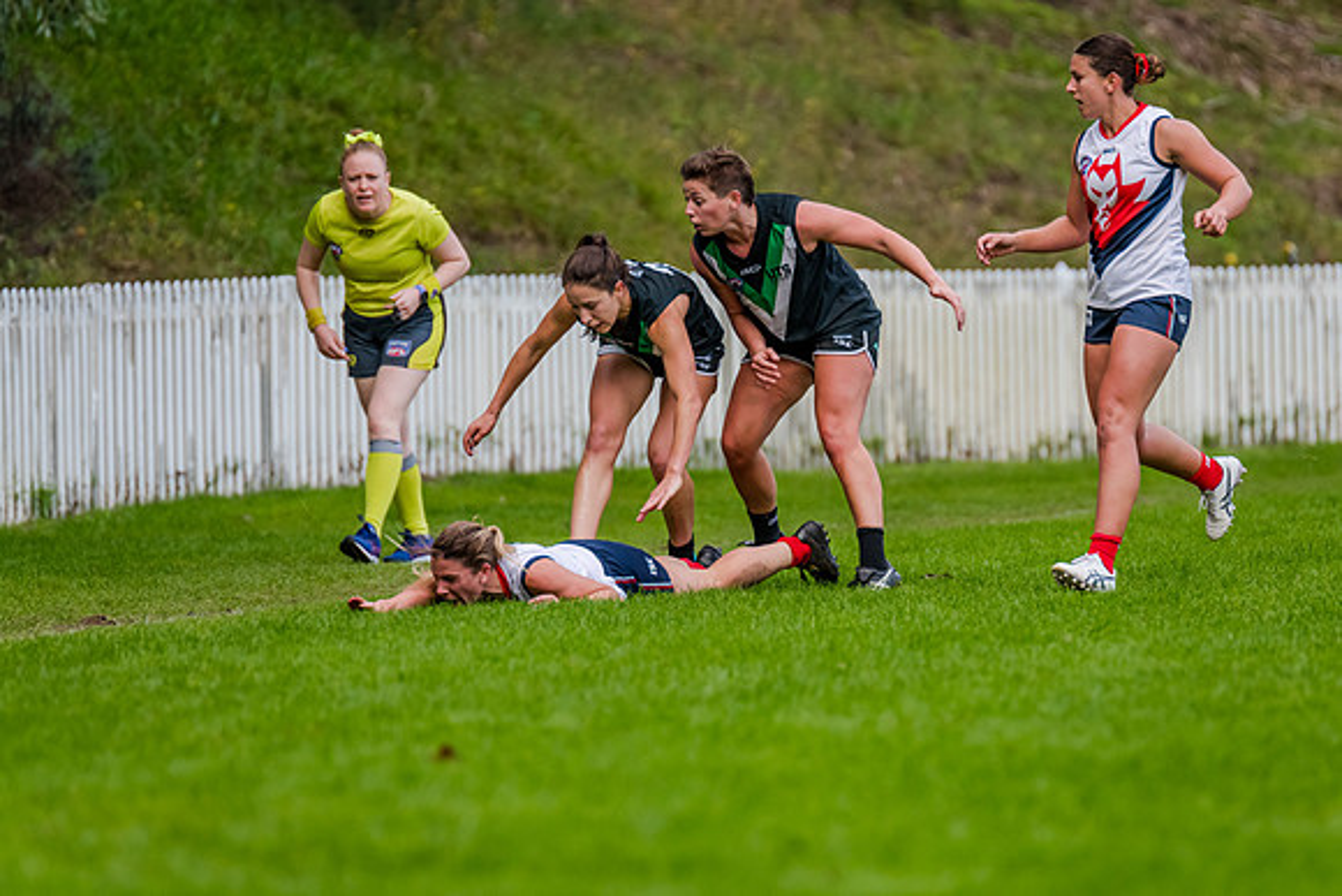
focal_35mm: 464
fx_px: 17297
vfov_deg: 3.0
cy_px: 459
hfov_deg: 4.4
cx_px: 723
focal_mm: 420
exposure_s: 1/1600
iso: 800
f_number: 5
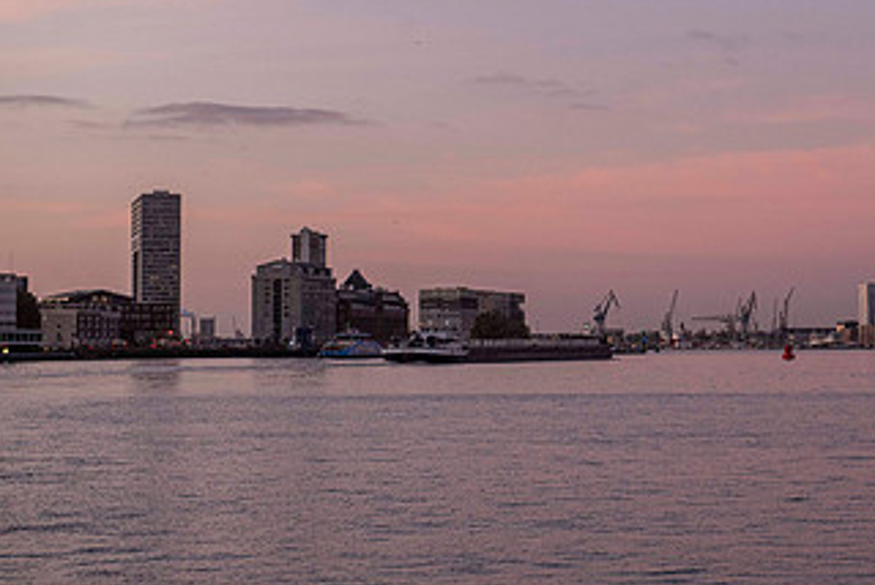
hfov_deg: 19.1
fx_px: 2554
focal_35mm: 105
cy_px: 223
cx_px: 766
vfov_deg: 13.1
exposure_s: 1/125
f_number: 5.6
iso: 1000
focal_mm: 58
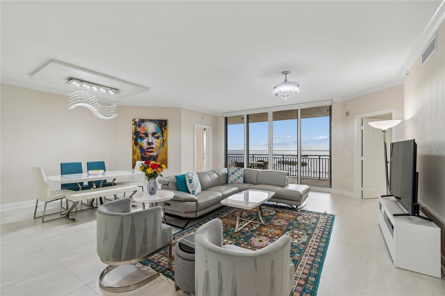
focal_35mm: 15
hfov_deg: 100.4
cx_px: 222
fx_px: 185
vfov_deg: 77.3
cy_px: 148
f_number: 7.1
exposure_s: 1/40
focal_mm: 10
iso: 100
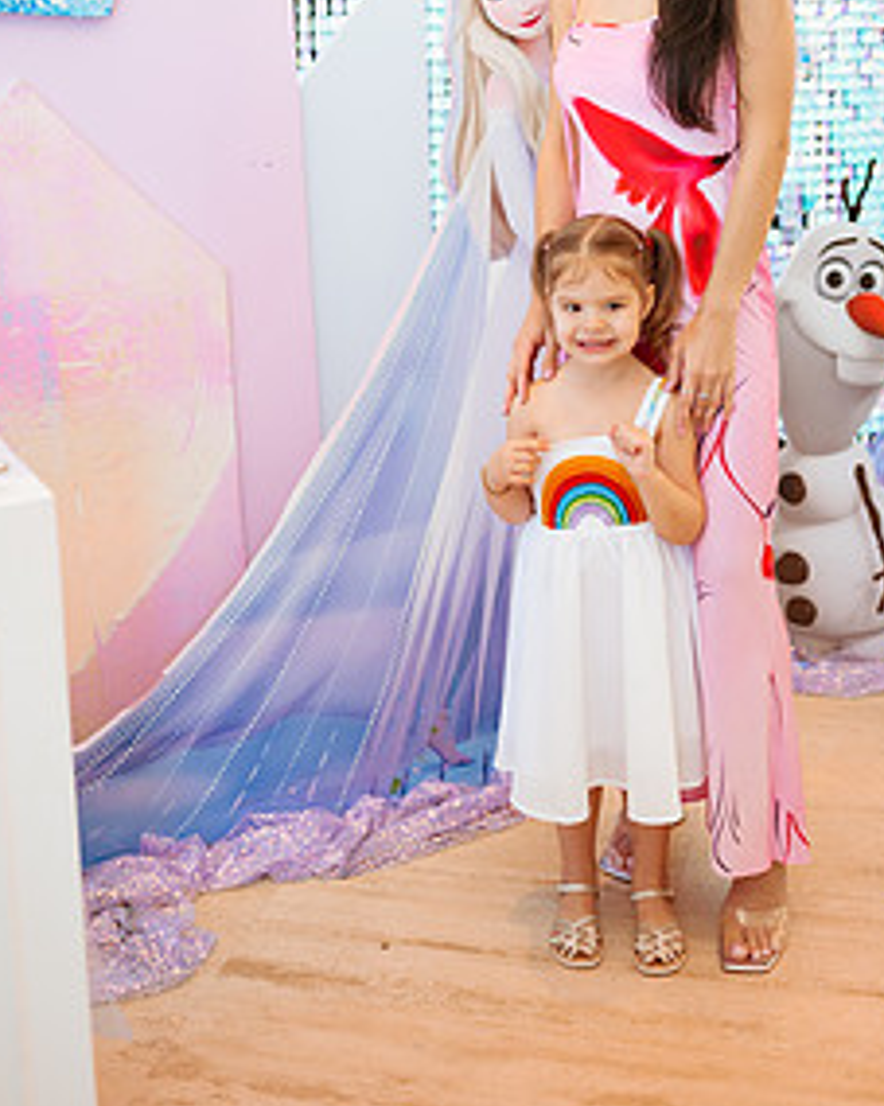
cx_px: 530
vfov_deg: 35.0
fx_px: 1702
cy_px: 238
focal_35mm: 52
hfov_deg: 29.1
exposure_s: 1/250
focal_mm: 35
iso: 400
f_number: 1.8
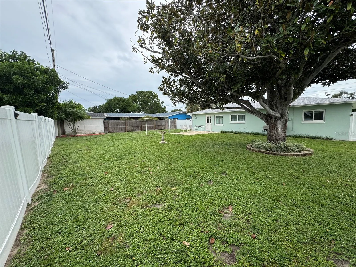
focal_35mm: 14
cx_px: 178
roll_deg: +0.4
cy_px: 134
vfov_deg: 85.7
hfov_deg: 102.1
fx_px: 144
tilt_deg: -6.2
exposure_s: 1/459
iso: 40
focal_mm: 2.22
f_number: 2.2
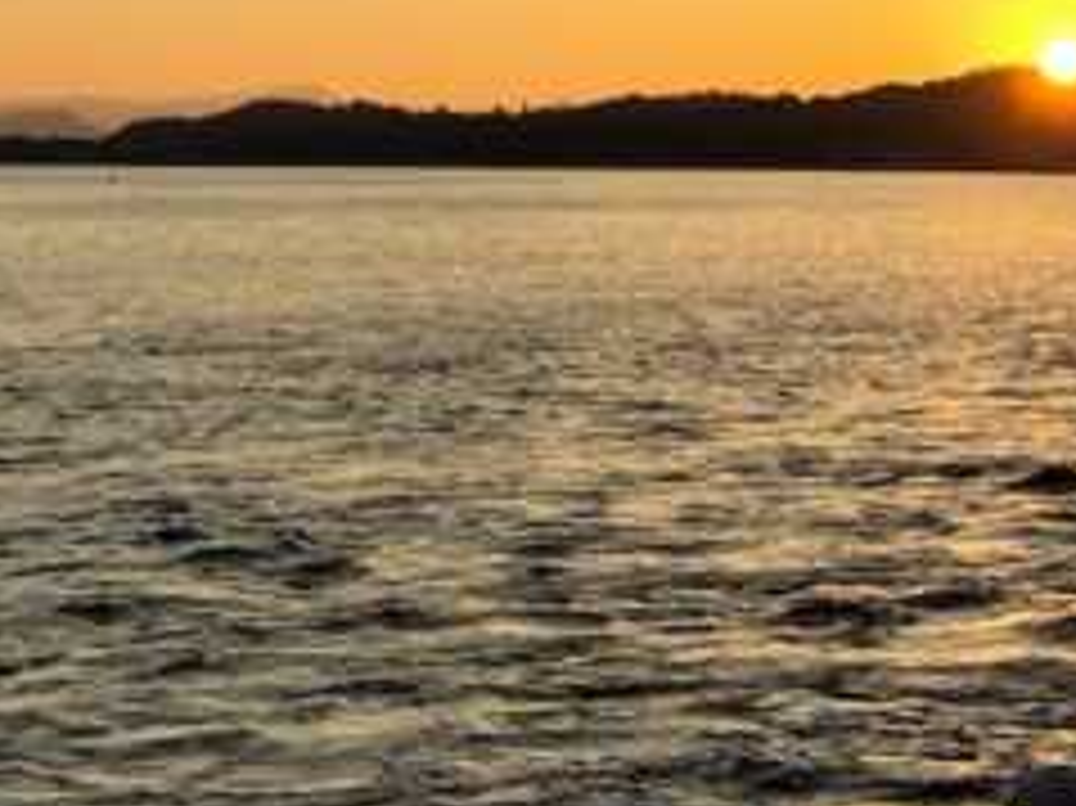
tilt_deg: +10.1
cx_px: 1031
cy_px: -338
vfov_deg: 15.8
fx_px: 2703
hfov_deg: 21.8
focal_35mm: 87
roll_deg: -0.2
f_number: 1.6
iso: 32
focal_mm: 4.2
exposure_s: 1/2747
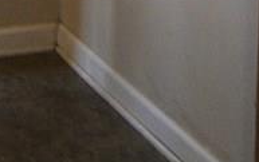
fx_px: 1031
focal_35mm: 146
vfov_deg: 7.7
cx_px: 79
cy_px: -341
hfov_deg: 14.3
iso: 125
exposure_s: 1/30
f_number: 2.8
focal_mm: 4.7
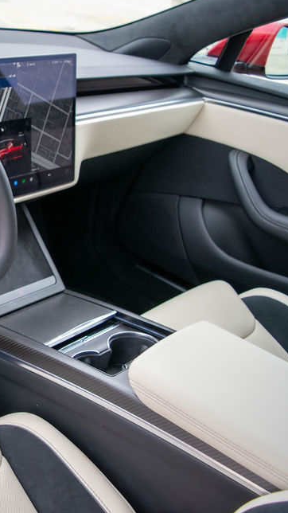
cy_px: 251
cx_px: -72
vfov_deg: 45.5
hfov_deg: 23.8
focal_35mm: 45
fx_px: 611
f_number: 3.5
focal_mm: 18
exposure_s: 1/500
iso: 800
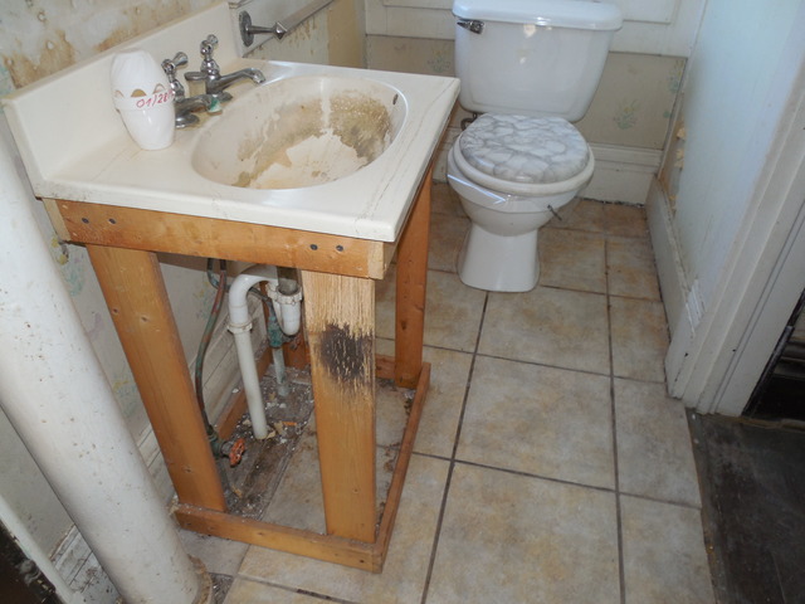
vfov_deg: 54.9
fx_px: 581
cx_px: 402
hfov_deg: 69.4
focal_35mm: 25
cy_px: 302
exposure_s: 1/25
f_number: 3.3
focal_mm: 4.5
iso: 125
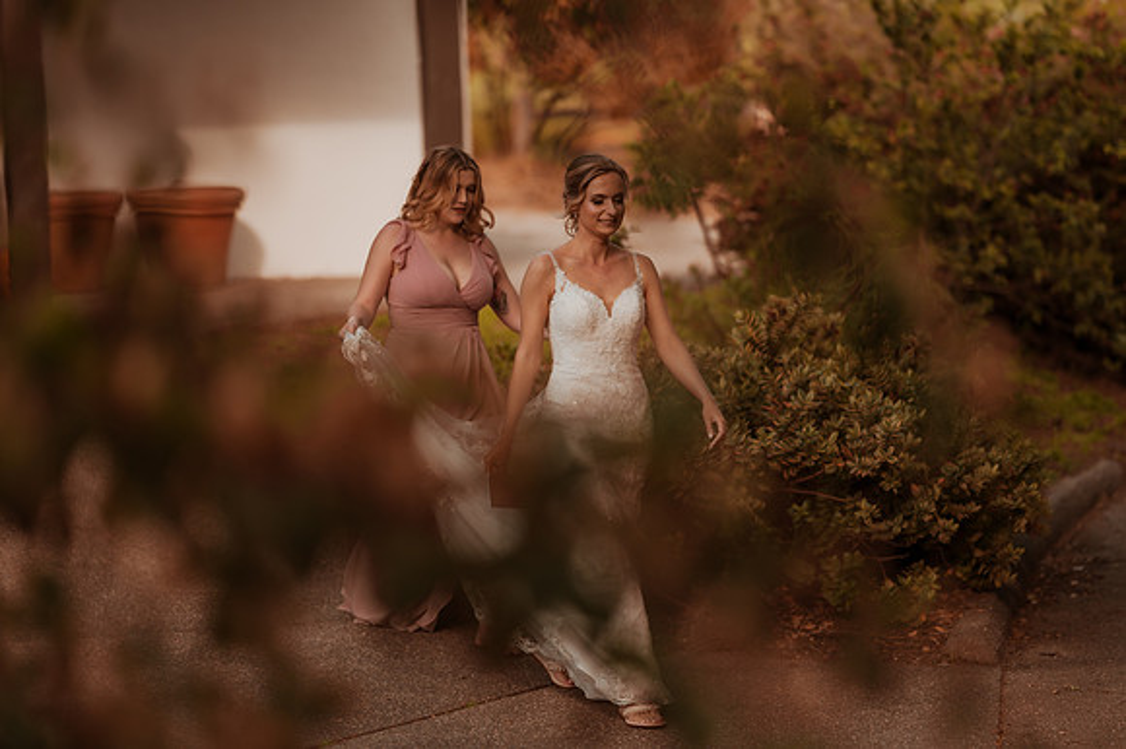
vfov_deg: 10.1
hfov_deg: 15.2
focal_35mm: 135
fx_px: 4220
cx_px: 563
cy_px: 374
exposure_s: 1/4000
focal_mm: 135
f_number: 1.8
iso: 320
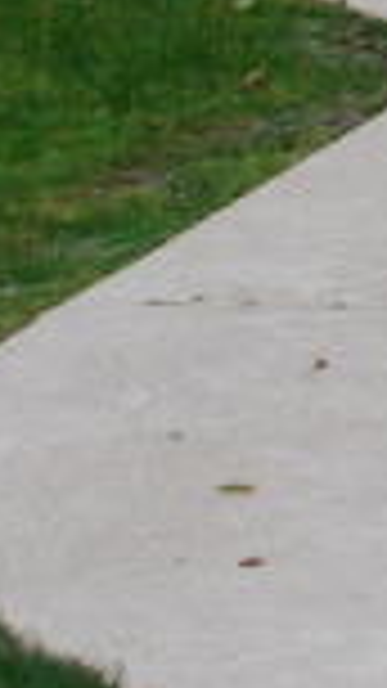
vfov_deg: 8.0
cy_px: -522
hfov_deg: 3.9
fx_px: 4746
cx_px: 2315
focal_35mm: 260
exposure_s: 1/160
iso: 100
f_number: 6.3
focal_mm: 22
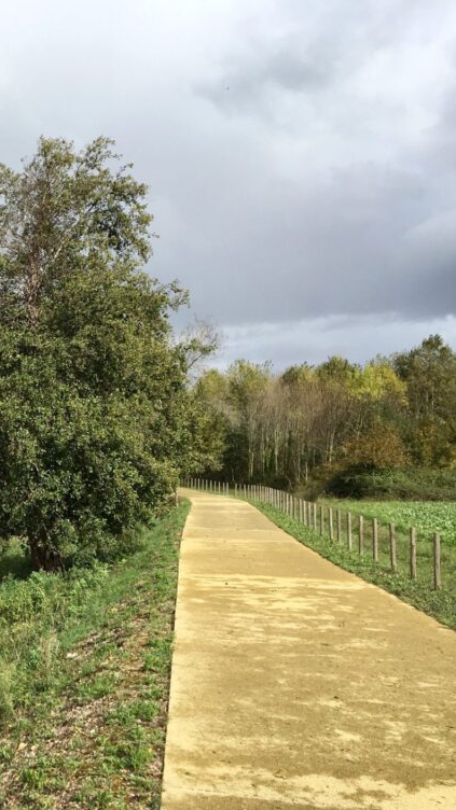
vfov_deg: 47.4
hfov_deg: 25.9
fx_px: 924
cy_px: 403
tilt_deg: +4.4
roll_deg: -1.2
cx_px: -29
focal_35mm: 43
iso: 25
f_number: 2.2
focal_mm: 4.15
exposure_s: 1/2262
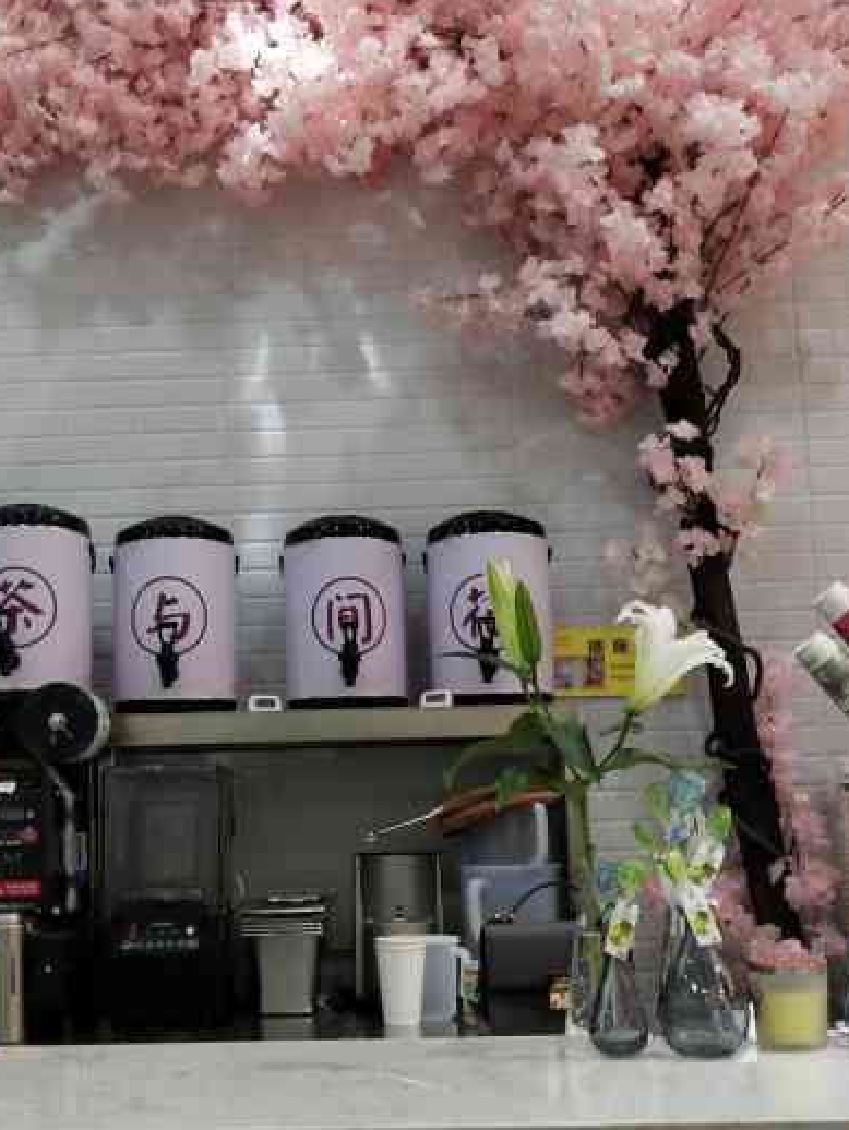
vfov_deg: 35.5
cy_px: 614
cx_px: 316
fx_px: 1764
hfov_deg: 27.0
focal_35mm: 54
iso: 168
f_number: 1.8
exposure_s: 1/100
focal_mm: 3.95
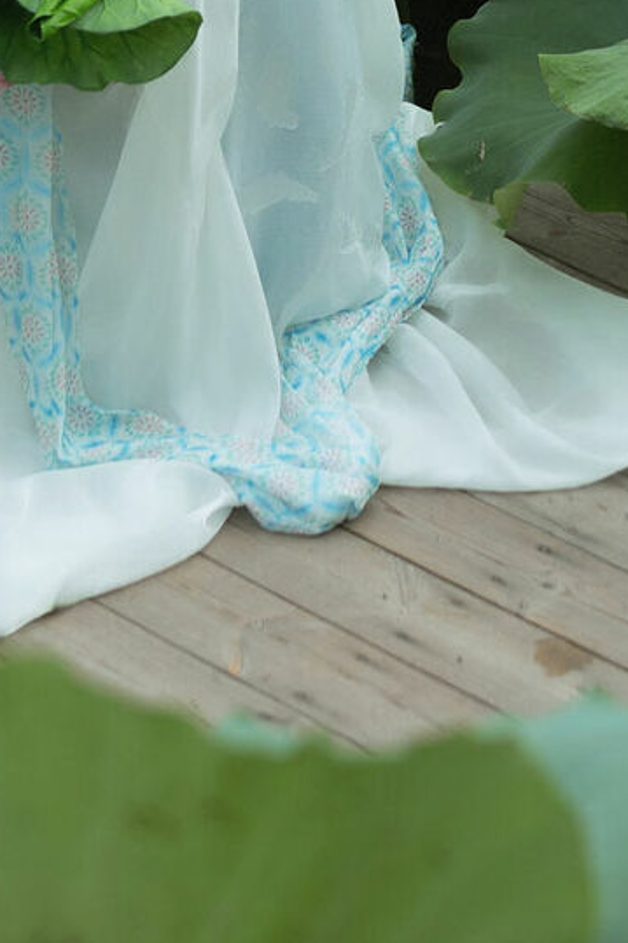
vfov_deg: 8.9
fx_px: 5969
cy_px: -342
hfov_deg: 6.0
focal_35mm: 228
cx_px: 434
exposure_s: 1/640
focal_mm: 78
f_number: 3.2
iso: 250
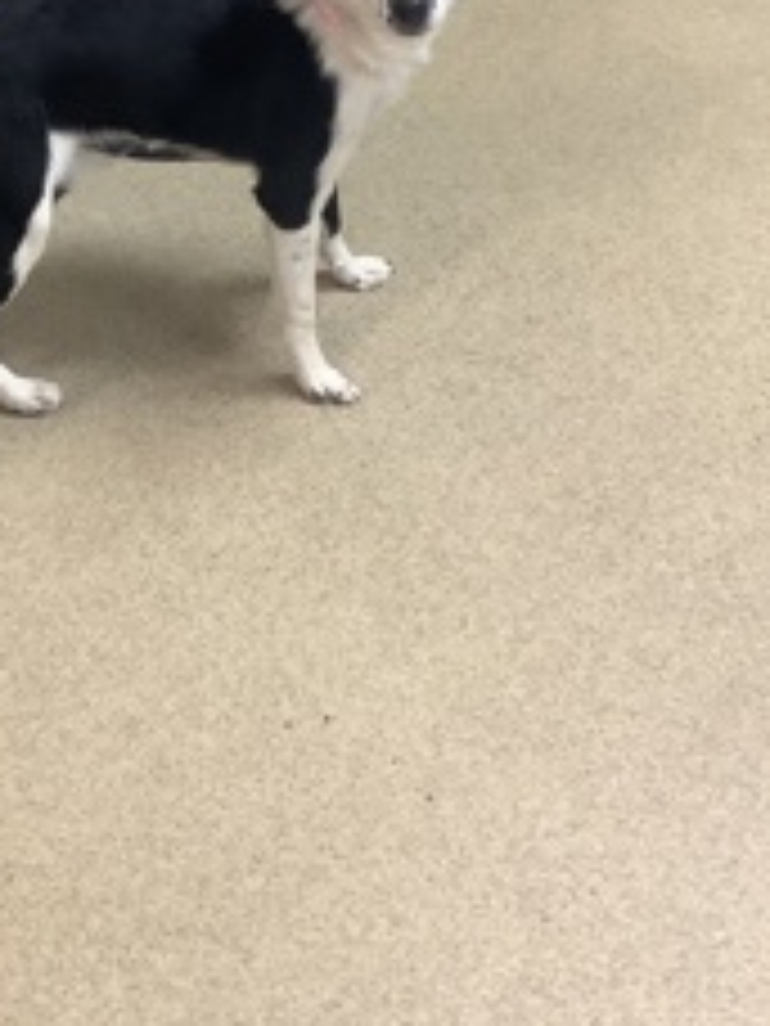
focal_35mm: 57
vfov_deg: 32.9
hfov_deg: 25.4
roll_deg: +3.5
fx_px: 1691
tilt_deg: -39.7
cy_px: 216
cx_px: 214
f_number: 2.4
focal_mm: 3.3
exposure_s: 1/60
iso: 200
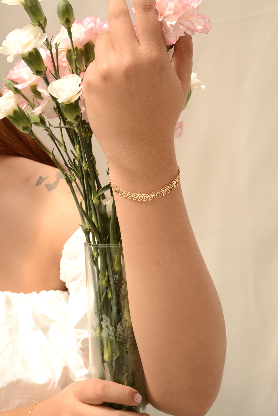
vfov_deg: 31.9
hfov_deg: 21.6
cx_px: 139
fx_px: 730
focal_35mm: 63
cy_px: 208
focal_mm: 42
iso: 500
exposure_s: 1/500
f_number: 11
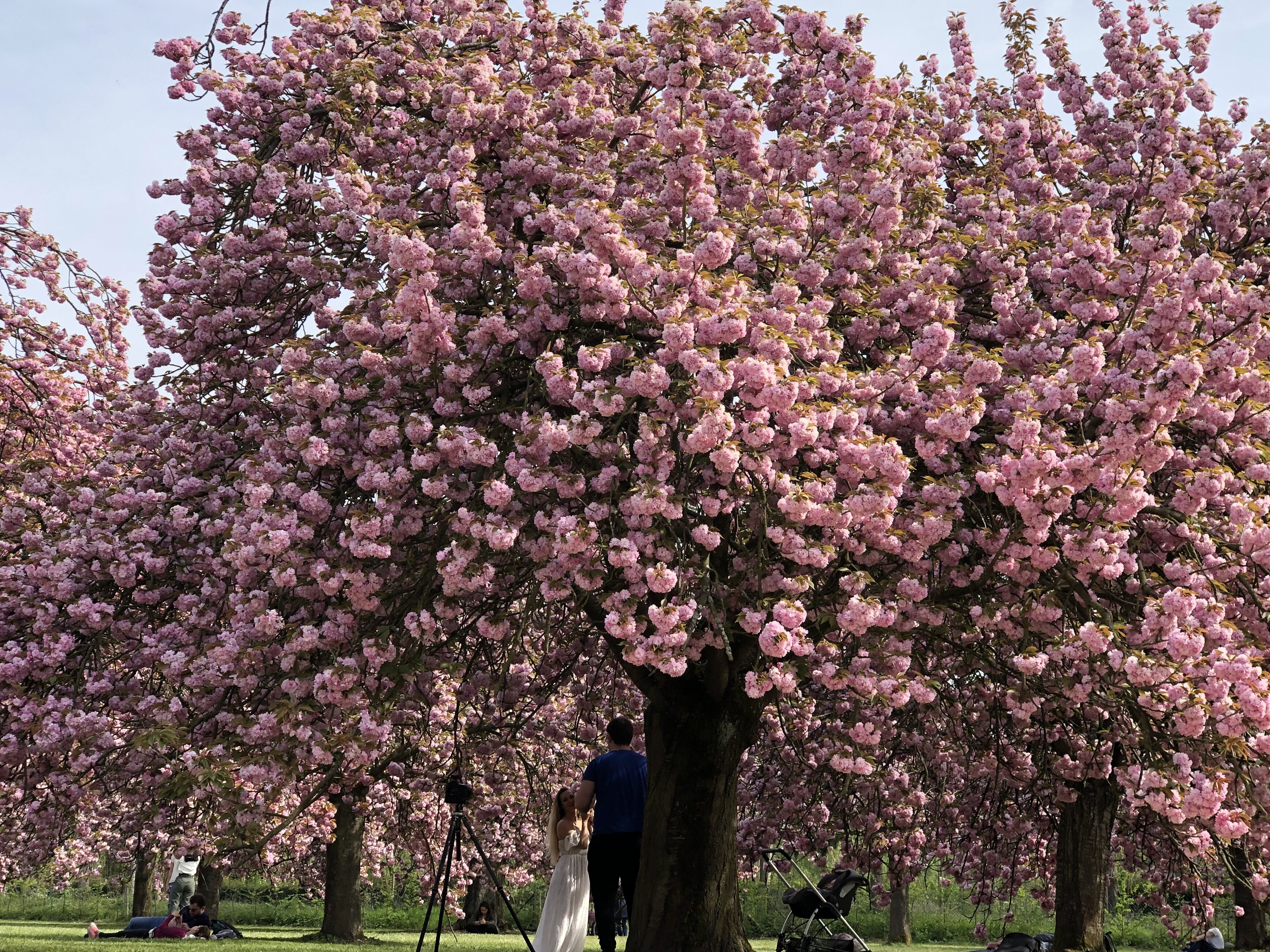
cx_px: 644
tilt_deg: +11.8
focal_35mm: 60
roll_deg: -1.3
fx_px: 2201
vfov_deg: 24.4
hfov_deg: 32.2
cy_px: 458
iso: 16
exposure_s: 1/533
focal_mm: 6
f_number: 2.4
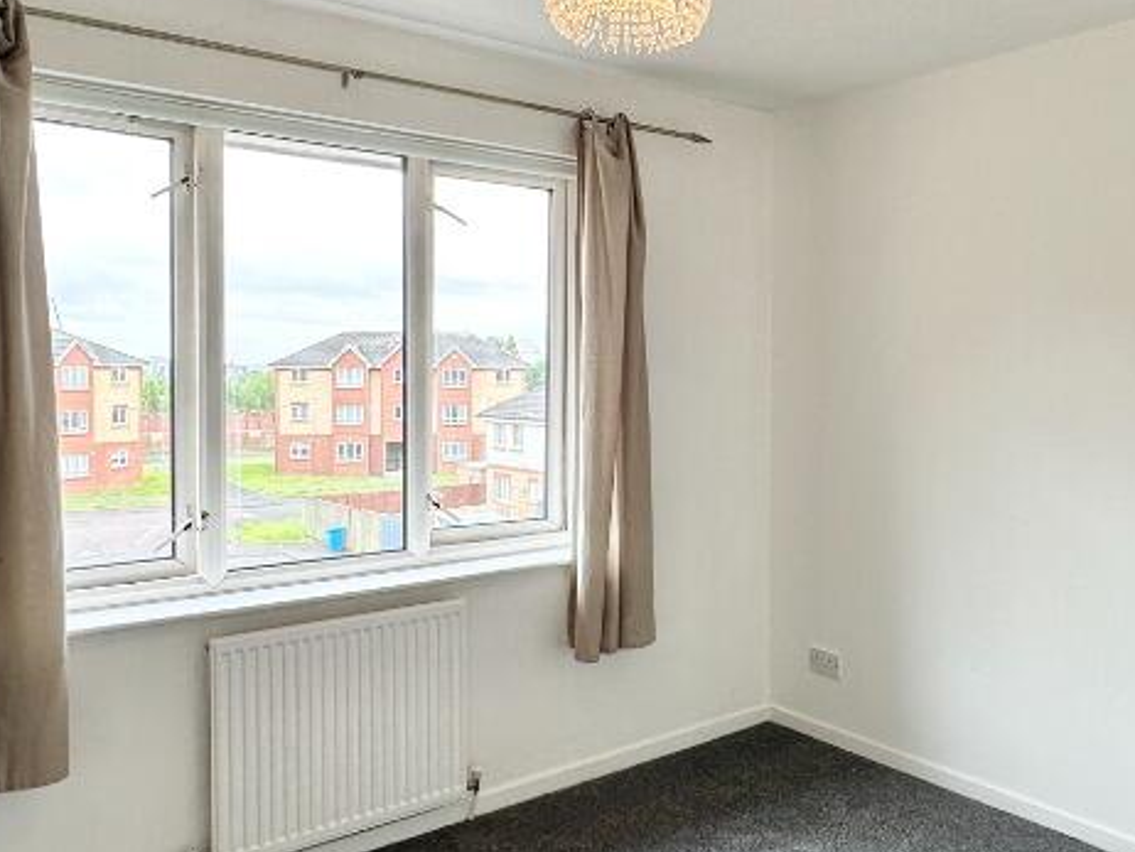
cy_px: 393
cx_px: 715
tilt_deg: -0.8
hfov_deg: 57.6
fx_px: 1017
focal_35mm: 31
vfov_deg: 45.4
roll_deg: +0.3
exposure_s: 1/99
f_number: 2.2
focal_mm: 2.22
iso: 64
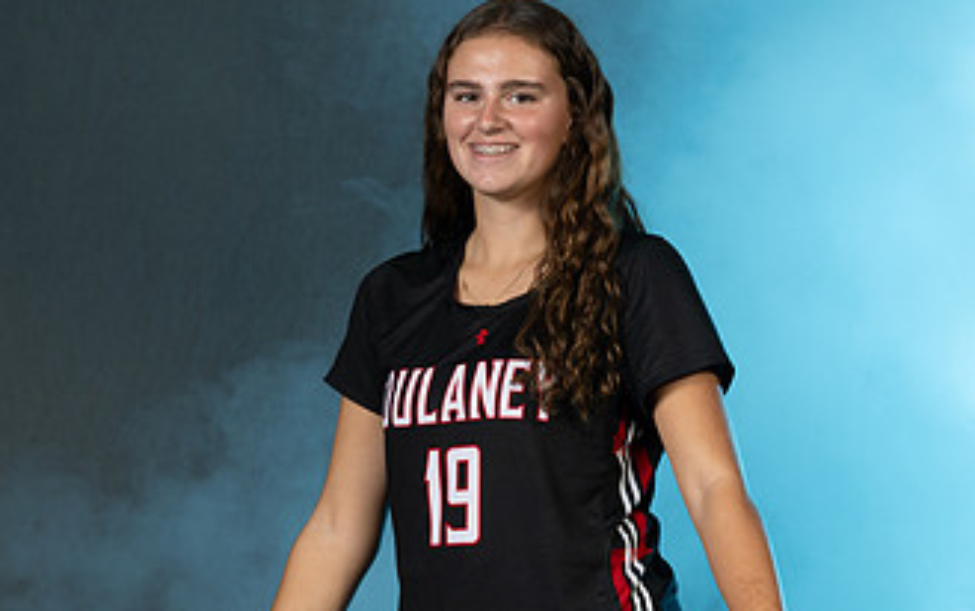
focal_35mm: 188
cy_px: 470
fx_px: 4998
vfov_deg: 7.0
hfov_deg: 11.1
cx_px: 536
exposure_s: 1/125
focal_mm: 77
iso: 80
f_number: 5.6
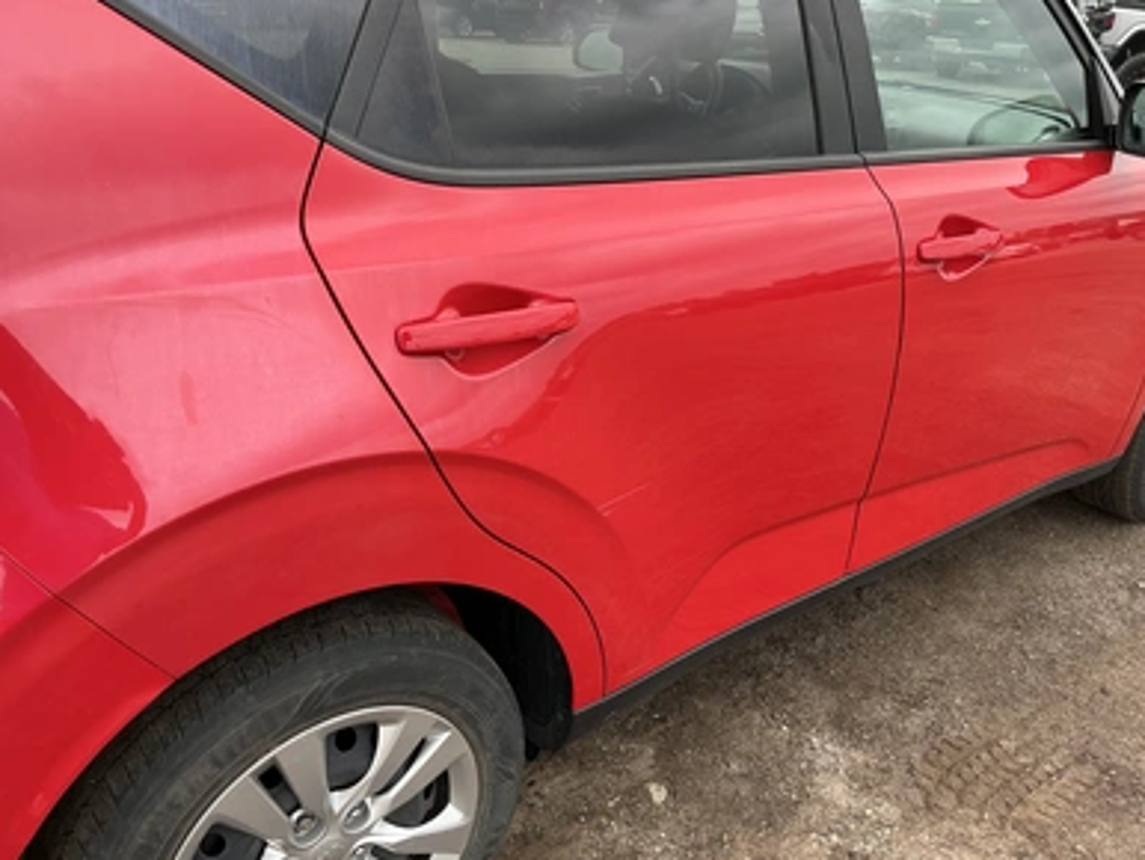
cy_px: 424
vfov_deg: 48.3
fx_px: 960
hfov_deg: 61.6
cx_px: 567
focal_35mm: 29
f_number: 1.8
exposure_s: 1/242
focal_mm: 3
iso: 20
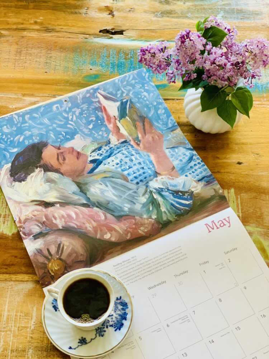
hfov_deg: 28.0
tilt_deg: -58.4
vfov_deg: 36.8
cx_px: 134
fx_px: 539
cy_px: 180
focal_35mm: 52
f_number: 2.4
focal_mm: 6
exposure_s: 1/74
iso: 125
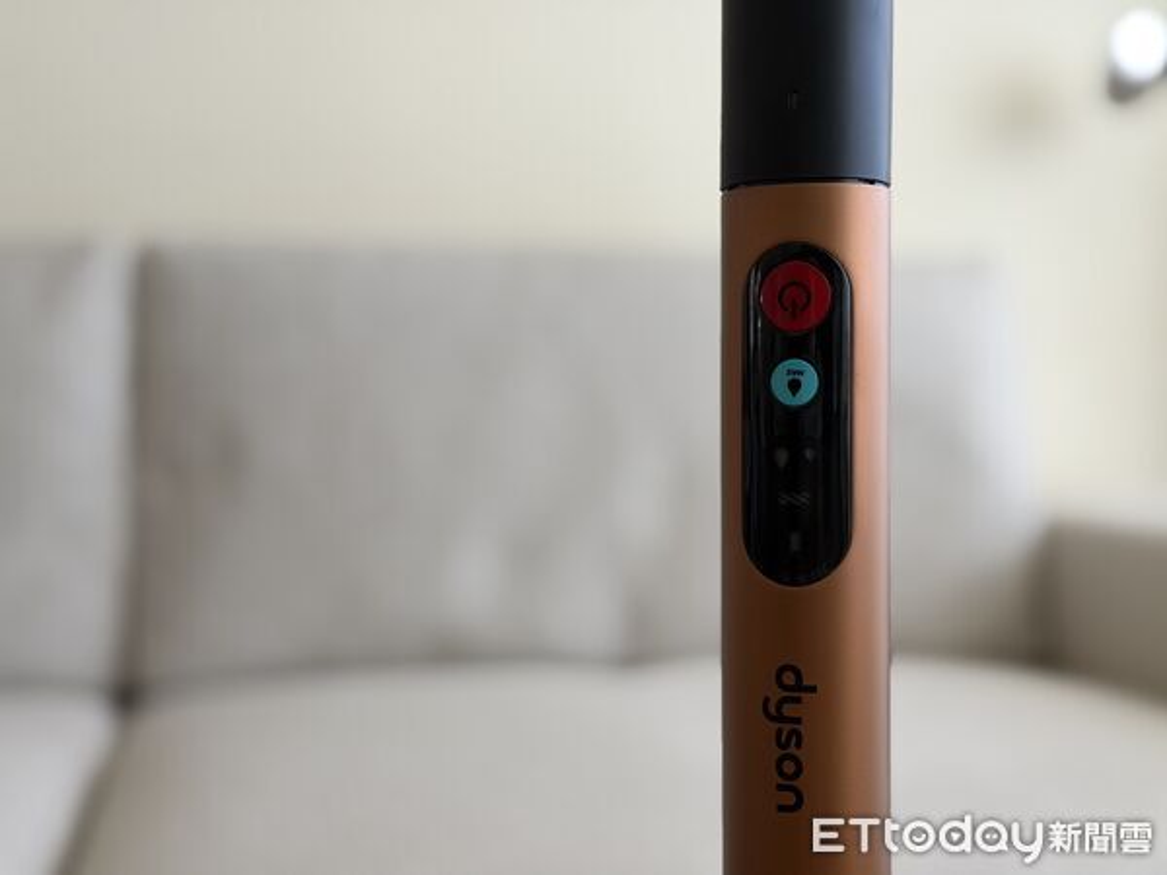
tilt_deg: -1.8
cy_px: 438
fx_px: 1618
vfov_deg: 30.3
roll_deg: +0.4
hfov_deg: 39.7
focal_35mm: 48
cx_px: 584
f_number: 1.78
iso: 200
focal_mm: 6.76
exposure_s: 1/60
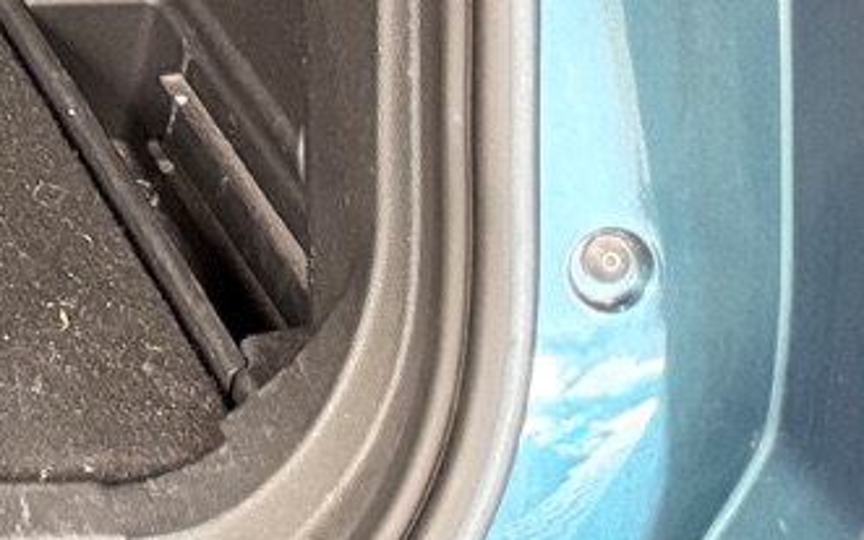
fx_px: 2897
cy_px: -584
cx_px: -1156
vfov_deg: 9.8
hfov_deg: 13.1
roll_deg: +0.5
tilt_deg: -24.7
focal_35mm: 123
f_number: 1.78
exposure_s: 1/25
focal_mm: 6.76
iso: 800
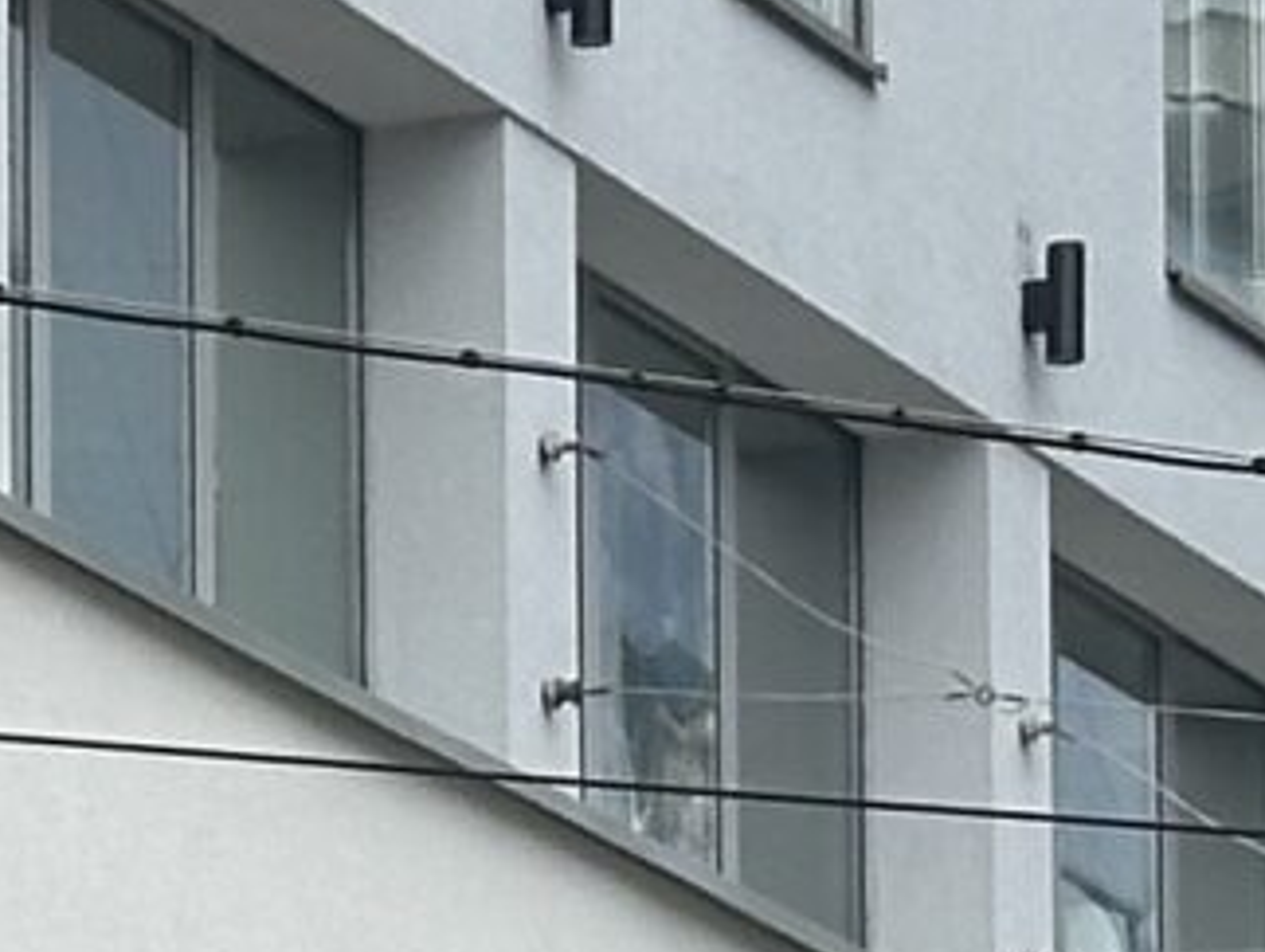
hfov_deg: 5.1
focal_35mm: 380
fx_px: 13902
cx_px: -1516
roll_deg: -0.3
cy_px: 2170
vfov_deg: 3.9
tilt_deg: +7.6
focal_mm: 6.86
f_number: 1.78
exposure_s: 1/1414
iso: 64
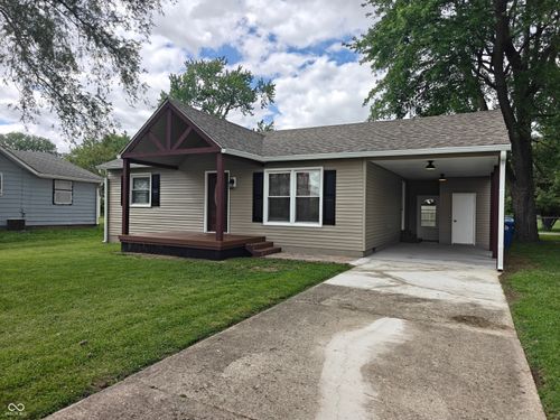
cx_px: 280
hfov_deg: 73.9
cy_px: 210
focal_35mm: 23
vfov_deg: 58.9
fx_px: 372
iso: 100
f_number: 1.6
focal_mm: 6.06
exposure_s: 1/1914
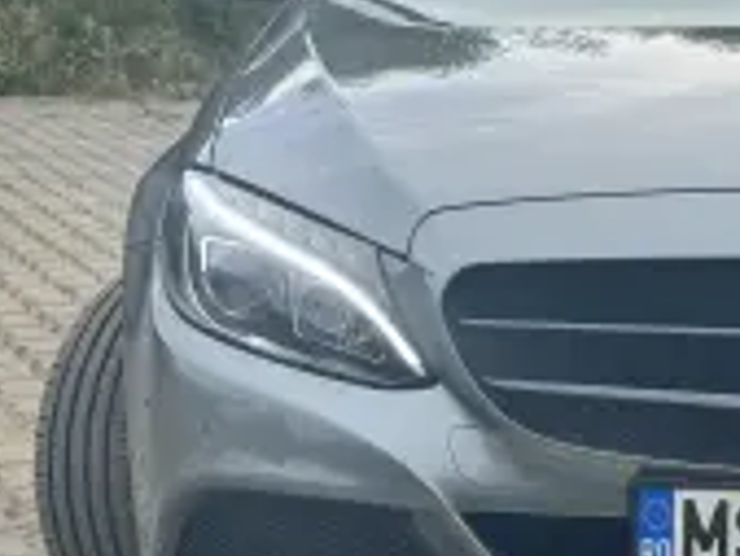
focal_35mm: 102
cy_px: 285
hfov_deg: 18.7
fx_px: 2182
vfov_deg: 14.5
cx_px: 740
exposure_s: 1/1490
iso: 80
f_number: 1.78
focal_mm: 6.76
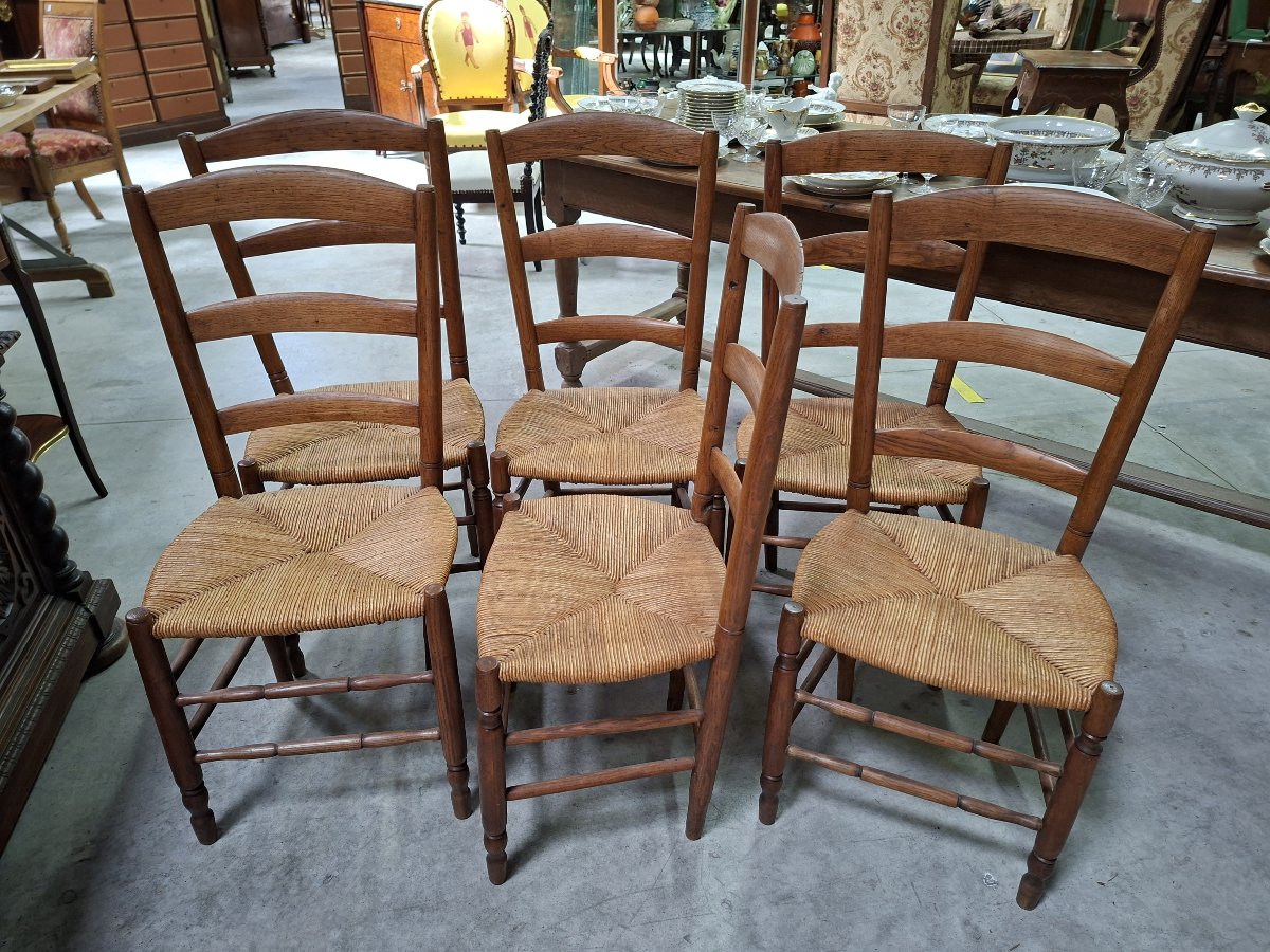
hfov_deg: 73.9
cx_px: 635
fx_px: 844
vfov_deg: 58.9
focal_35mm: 23
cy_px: 476
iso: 250
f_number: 1.8
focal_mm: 5.54
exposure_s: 1/50
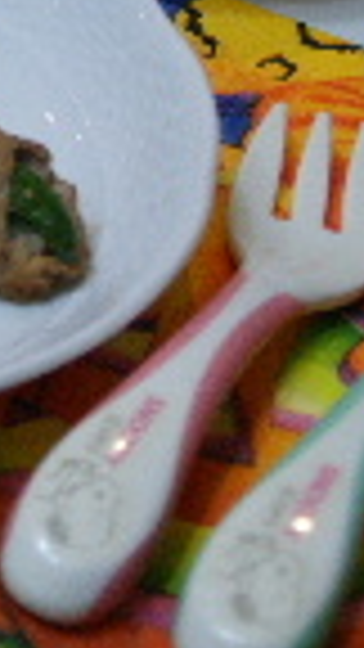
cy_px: 20
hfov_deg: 6.7
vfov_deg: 12.2
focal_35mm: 175
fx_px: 2997
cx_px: -398
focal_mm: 35
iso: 400
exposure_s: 1/60
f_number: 4.5
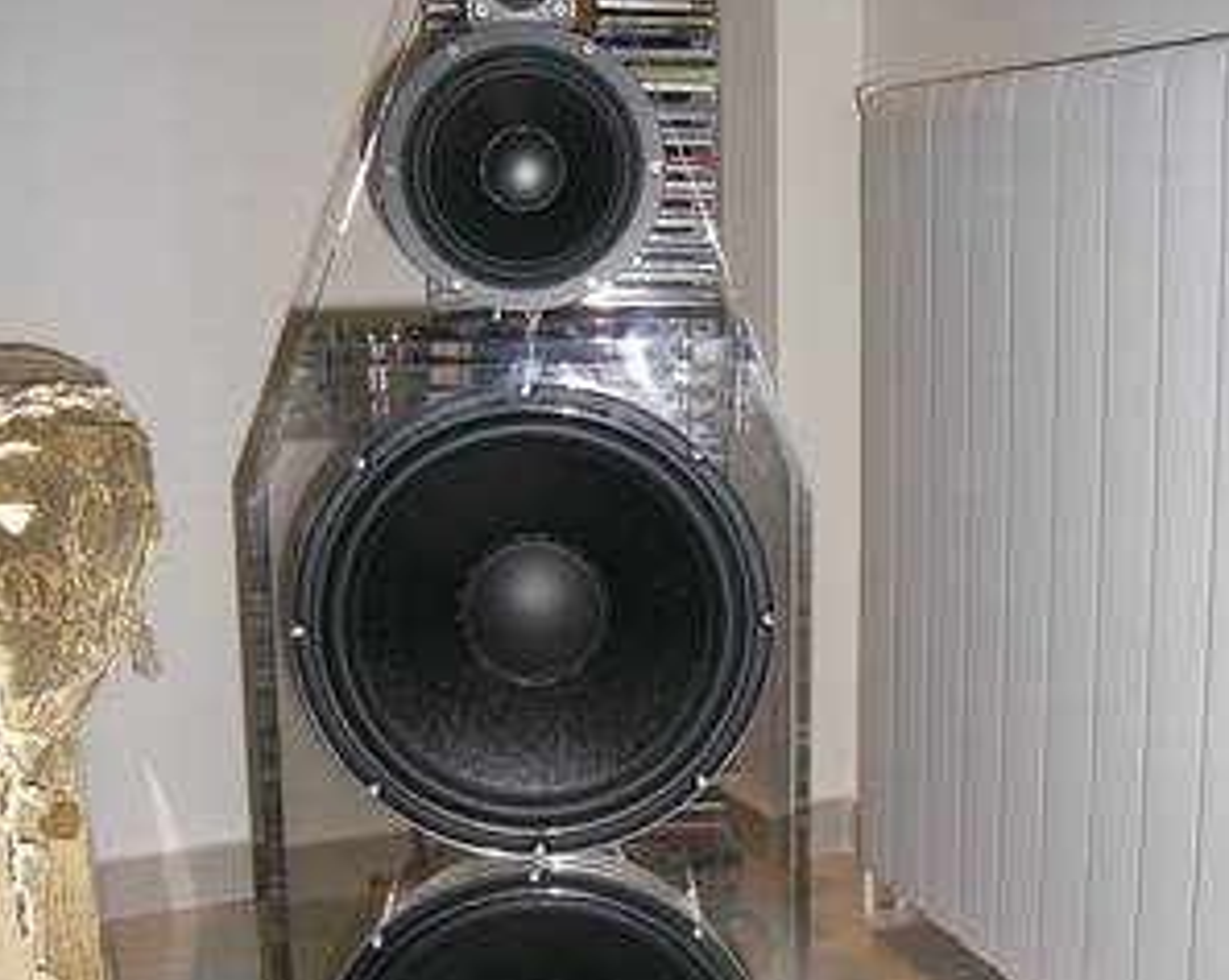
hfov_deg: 37.4
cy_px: 583
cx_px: 612
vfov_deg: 30.1
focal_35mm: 50
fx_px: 1817
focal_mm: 7.9
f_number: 2.8
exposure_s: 1/60
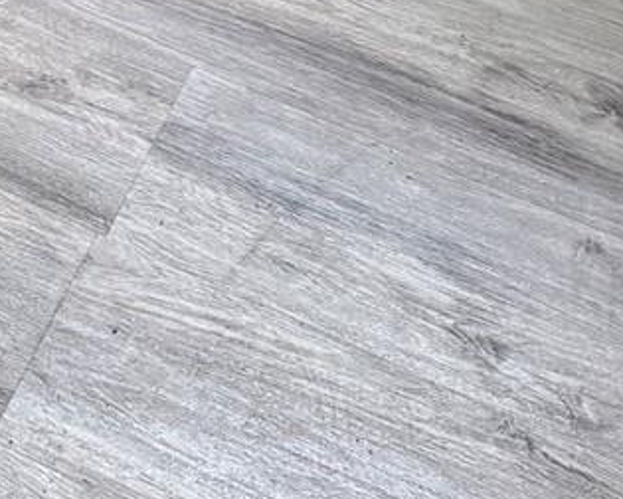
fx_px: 2194
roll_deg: -1.5
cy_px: -453
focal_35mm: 119
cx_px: -388
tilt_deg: -30.2
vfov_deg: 11.8
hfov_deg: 14.7
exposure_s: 1/121
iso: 200
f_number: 1.78
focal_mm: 6.76
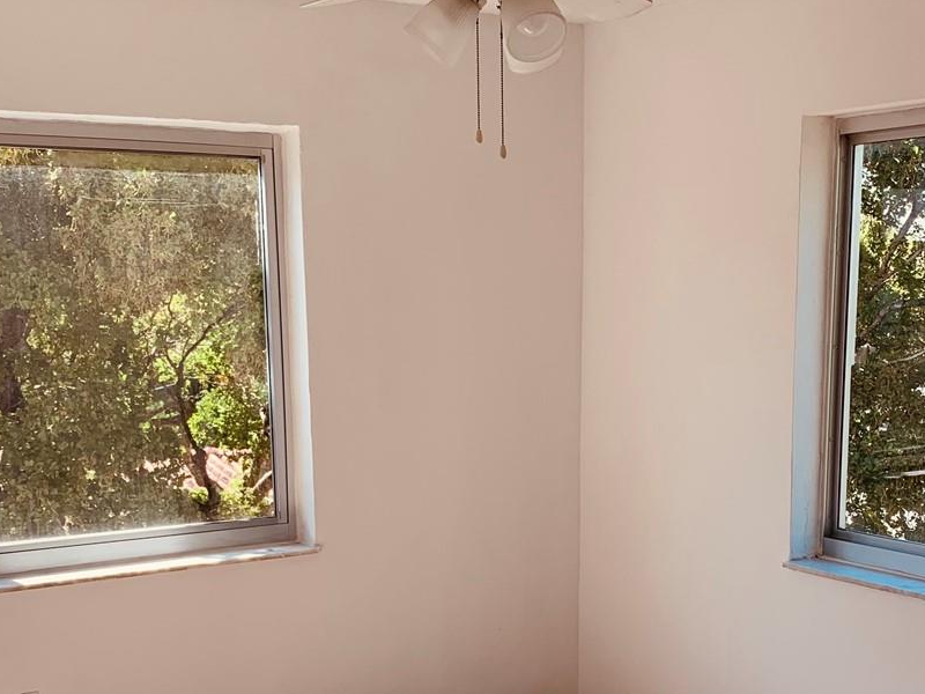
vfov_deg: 27.5
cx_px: 558
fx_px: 1390
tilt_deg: -10.2
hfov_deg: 36.7
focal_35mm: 52
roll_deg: +0.2
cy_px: 544
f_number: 1.8
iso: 25
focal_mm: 4.25
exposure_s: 1/291
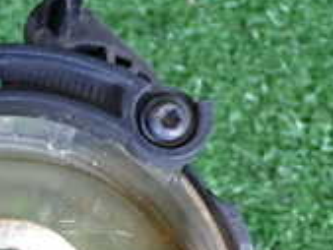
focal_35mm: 135
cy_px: 309
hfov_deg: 14.4
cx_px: 20
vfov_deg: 10.8
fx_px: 1300
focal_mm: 6.83
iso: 250
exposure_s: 1/40
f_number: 2.7
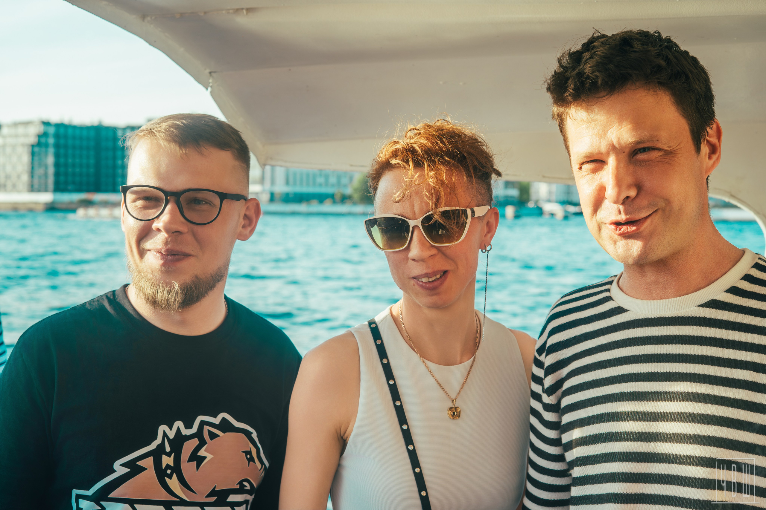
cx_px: 383
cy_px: 255
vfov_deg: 27.0
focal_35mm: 50
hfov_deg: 39.6
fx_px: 1064
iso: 200
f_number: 5.6
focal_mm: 50
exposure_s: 1/160
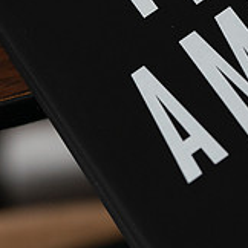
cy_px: -6
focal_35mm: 128
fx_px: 1038
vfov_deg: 13.4
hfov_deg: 13.6
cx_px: 148
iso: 1600
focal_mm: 35
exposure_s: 1/100
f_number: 2.8
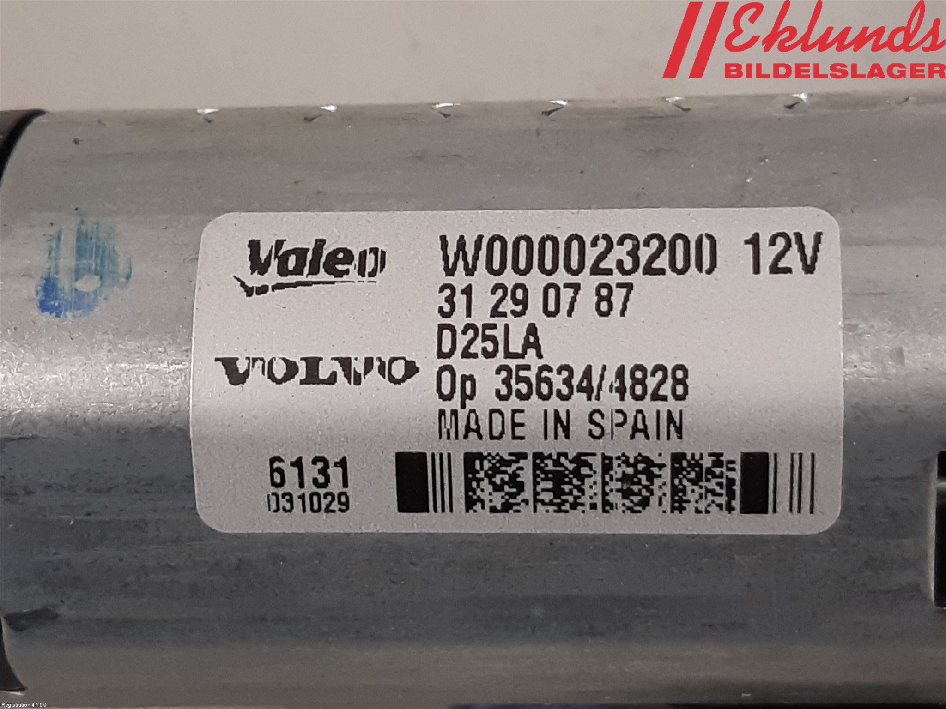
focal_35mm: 26
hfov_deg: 67.3
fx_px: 711
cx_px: 473
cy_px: 354
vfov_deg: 53.1
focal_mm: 3.93
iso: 125
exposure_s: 1/50
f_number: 1.7
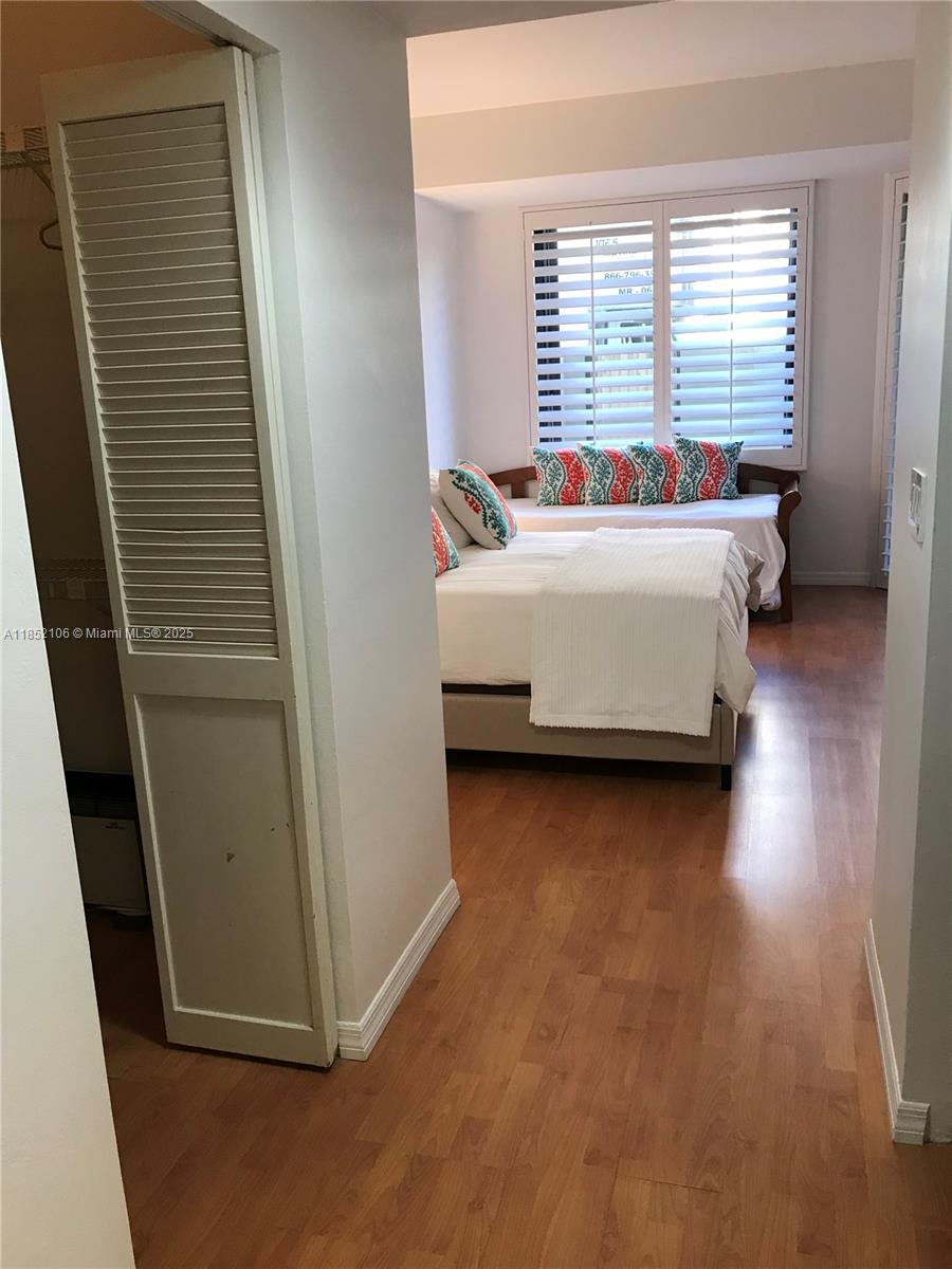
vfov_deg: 63.4
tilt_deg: -13.9
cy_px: 634
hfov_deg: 49.7
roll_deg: +1.8
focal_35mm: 28
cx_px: 476
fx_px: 1027
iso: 25
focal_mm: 3.99
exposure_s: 1/30
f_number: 1.8
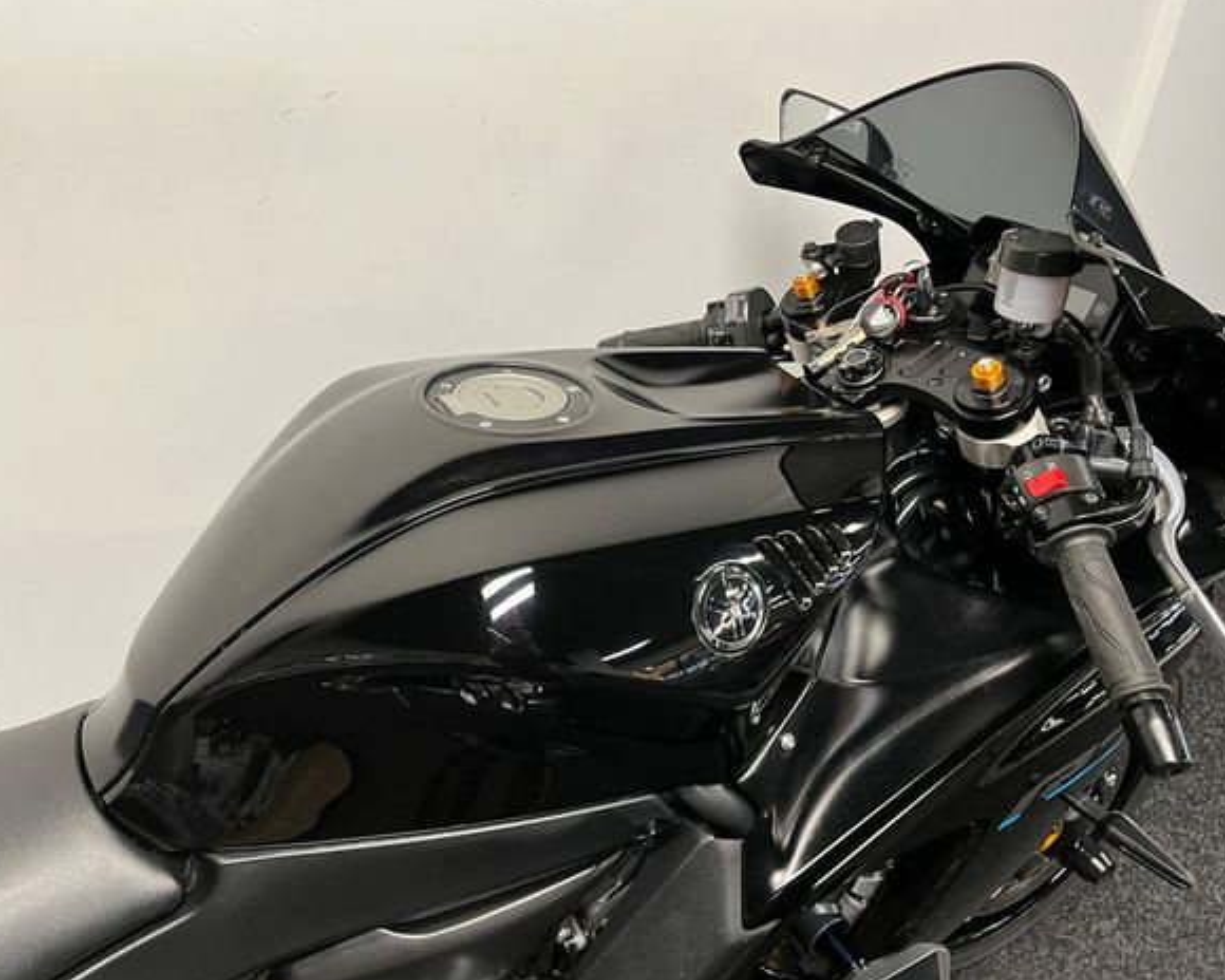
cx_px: 629
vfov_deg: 51.5
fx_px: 1015
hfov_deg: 62.2
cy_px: 496
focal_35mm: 28
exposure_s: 1/50
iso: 160
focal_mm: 5.1
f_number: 1.6
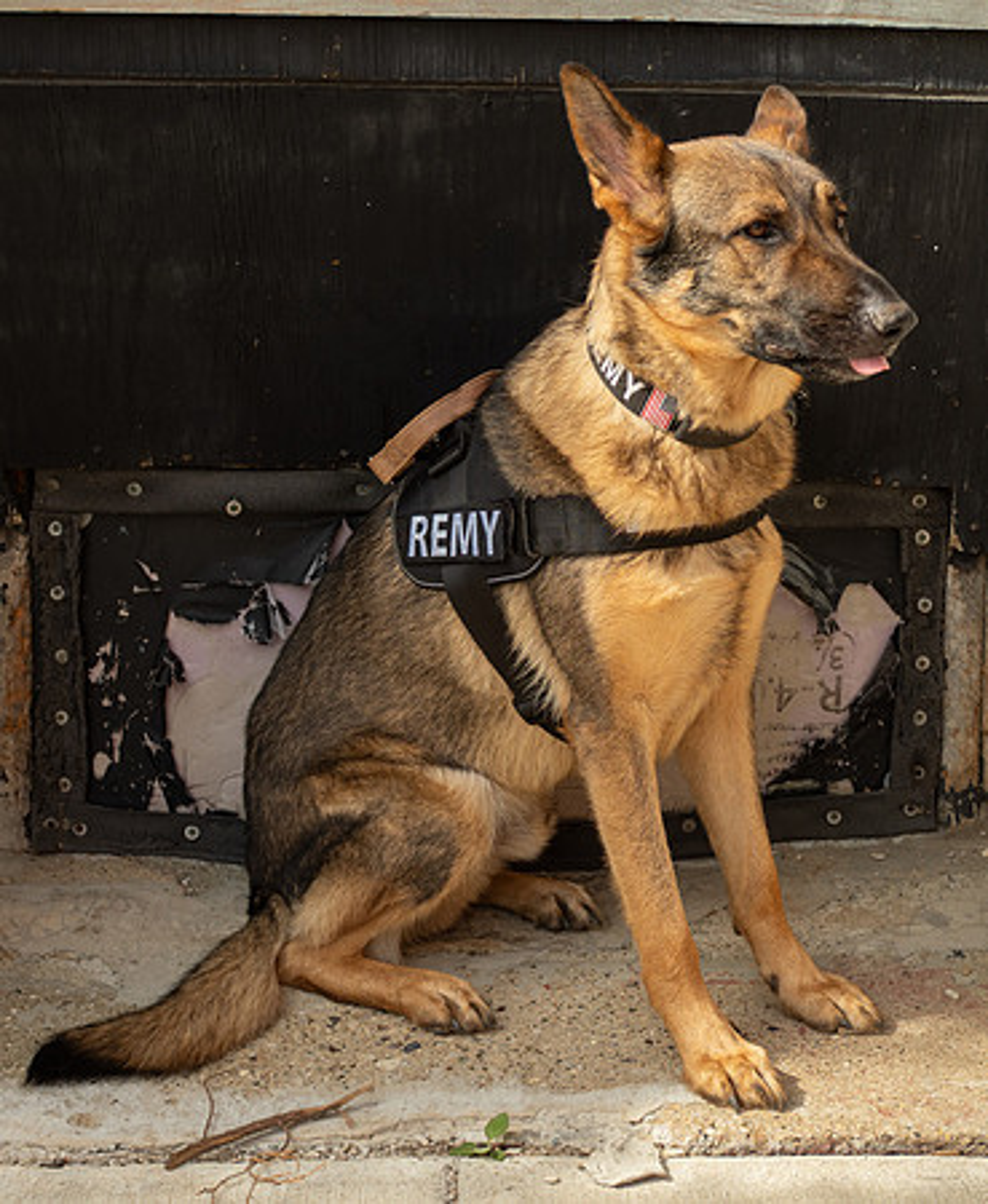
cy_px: 602
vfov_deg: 28.8
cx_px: 592
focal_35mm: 65
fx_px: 2347
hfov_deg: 23.7
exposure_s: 1/500
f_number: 4
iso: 200
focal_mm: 25
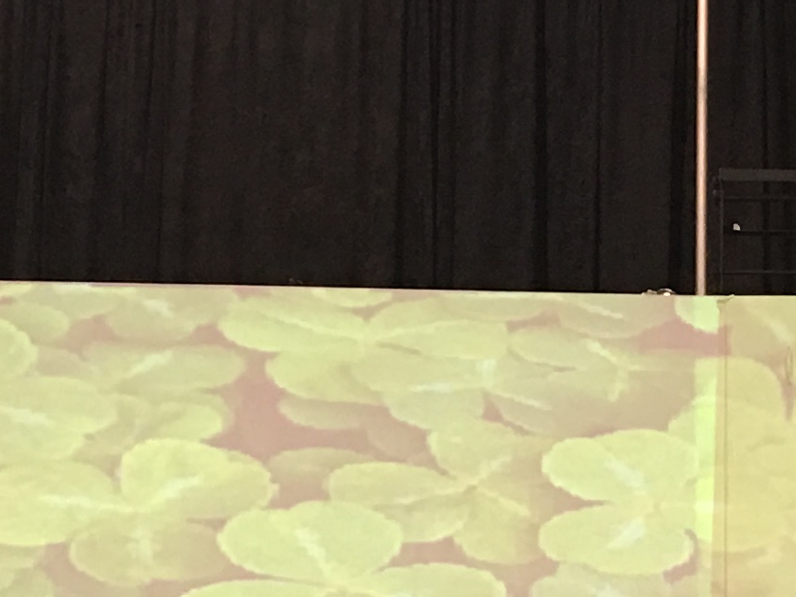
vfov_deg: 10.7
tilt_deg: +9.7
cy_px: 256
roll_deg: -1.9
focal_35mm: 139
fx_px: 3197
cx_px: 695
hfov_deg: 14.1
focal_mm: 4.15
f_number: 2.2
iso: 40
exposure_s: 1/15
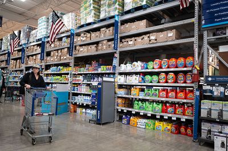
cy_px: 76
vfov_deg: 46.3
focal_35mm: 28
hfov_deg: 65.5
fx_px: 177
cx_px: 114
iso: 1600
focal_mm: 28
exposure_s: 1/125
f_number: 3.5
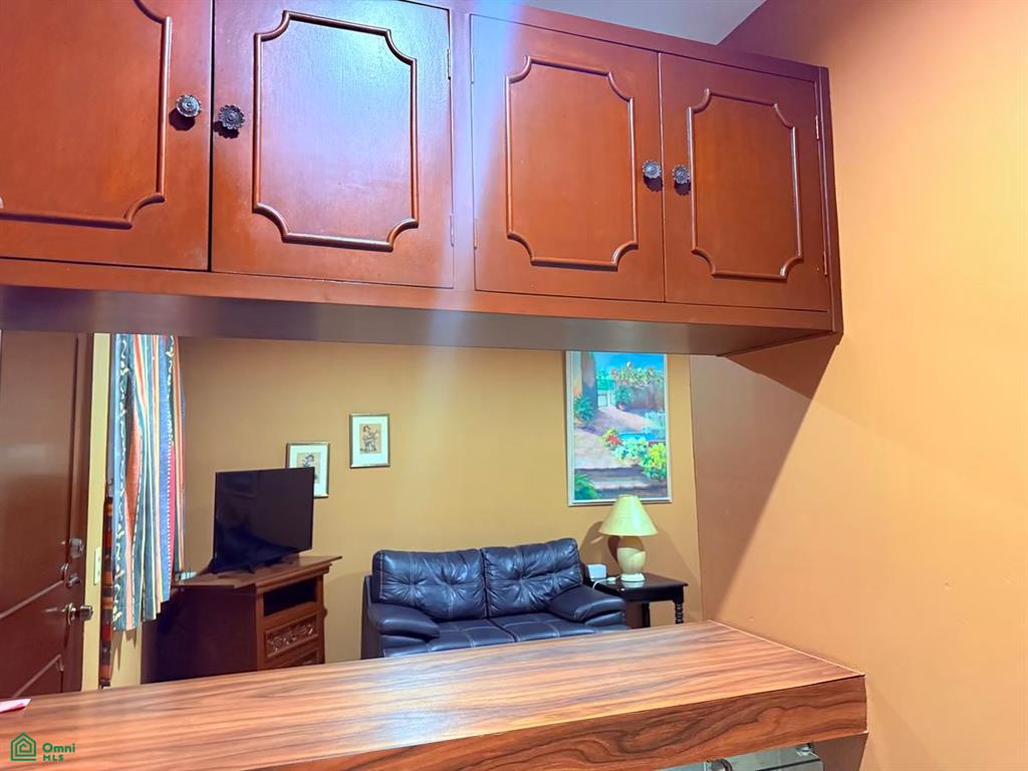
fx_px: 713
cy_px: 386
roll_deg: +1.1
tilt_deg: +6.0
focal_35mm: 24
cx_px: 514
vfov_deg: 56.8
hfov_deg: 71.6
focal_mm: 6.76
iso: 1000
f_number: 1.78
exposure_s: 1/40
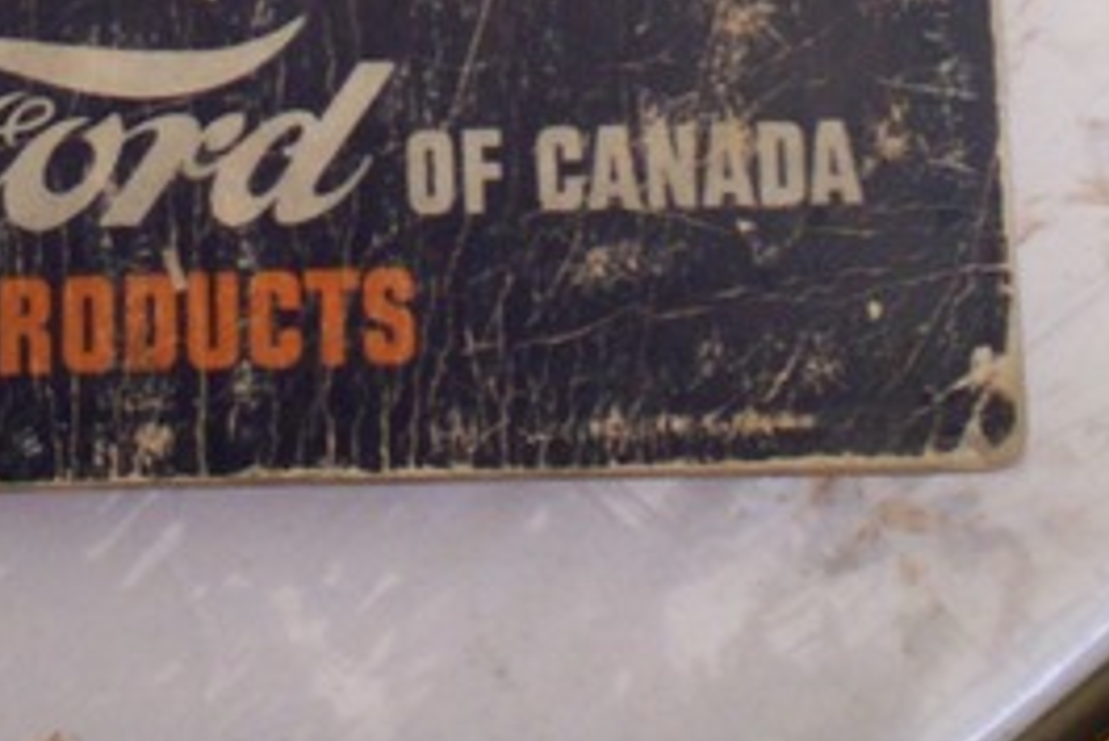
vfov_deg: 11.4
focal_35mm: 113
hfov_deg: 18.0
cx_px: 322
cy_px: -502
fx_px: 3483
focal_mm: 5.9
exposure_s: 1/55.9
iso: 140
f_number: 4.5
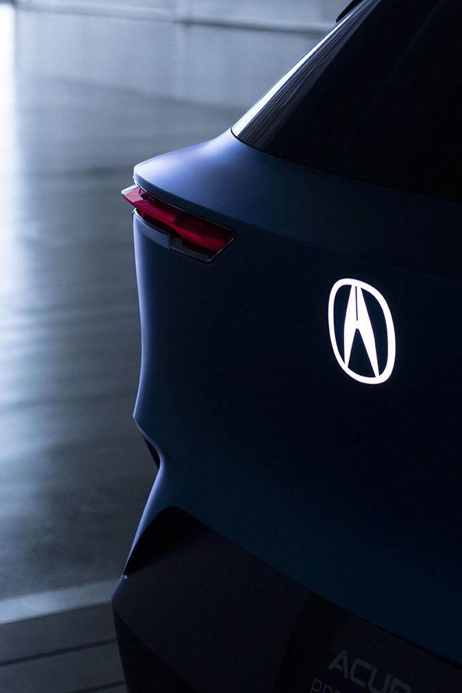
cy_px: 312
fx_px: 1809
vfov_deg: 21.7
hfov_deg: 14.5
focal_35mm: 94
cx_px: 205
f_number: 3.5
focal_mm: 55
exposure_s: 1/800
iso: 1250
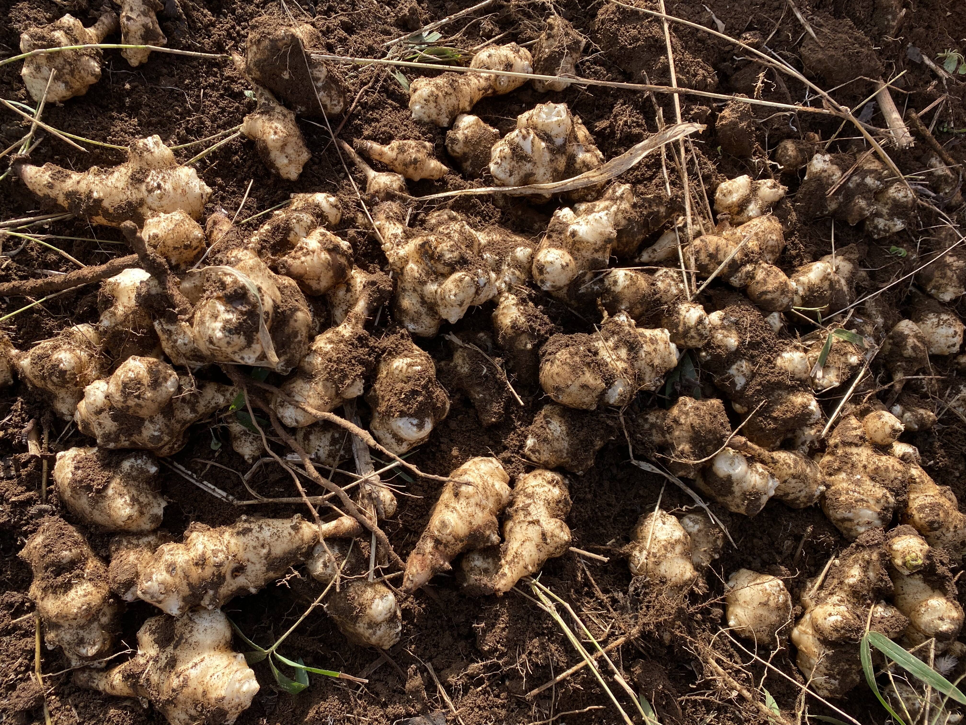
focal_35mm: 26
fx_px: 726
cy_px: 362
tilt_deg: -67.7
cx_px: 483
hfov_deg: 67.3
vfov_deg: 53.1
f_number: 1.8
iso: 32
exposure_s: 1/711
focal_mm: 4.25
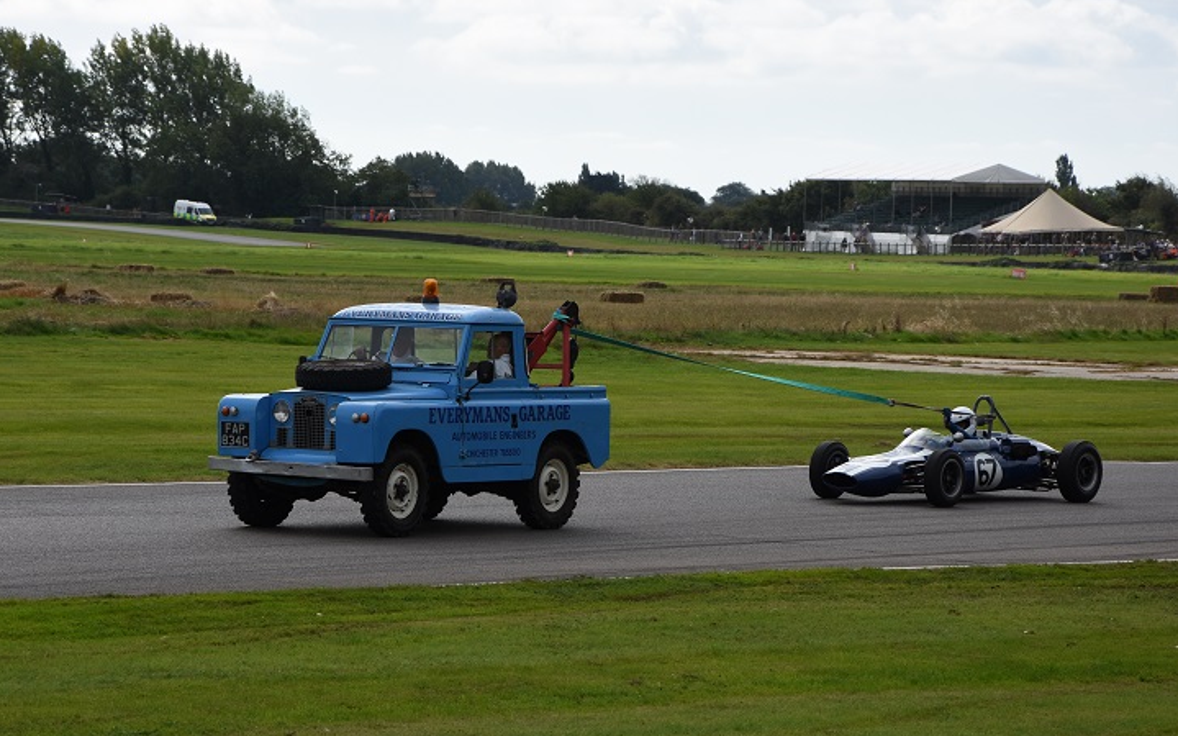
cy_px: 424
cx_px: 560
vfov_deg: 7.3
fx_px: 5731
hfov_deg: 11.7
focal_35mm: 179
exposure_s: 1/640
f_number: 8
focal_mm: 105
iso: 200
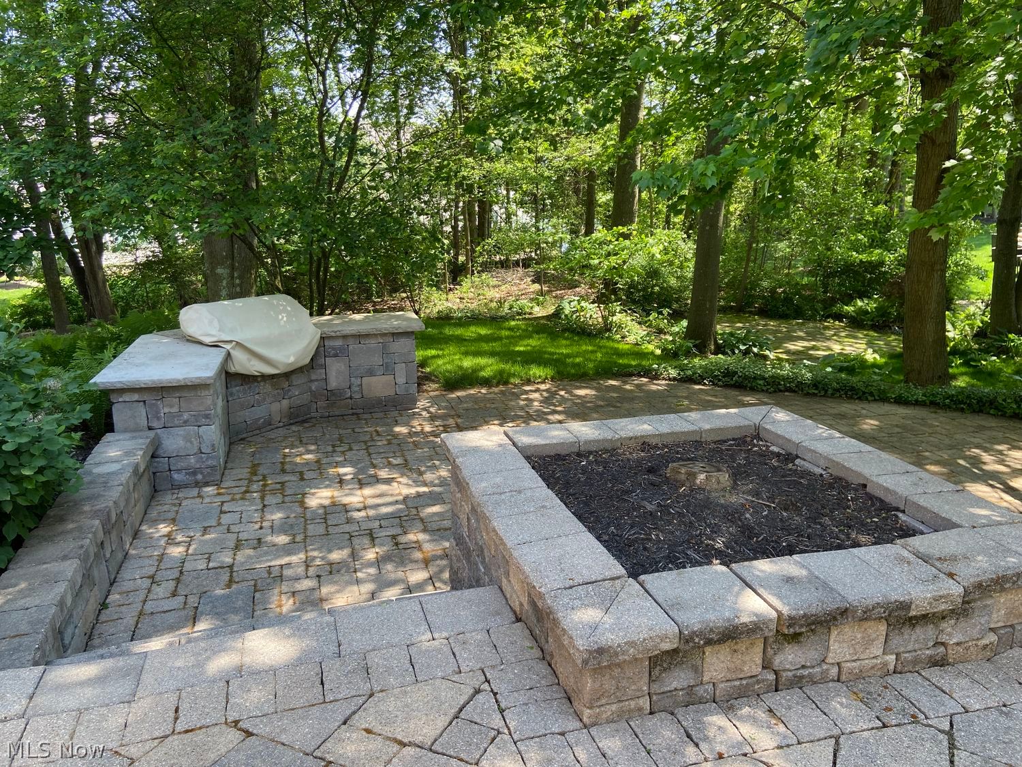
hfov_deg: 67.3
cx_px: 511
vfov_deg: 53.1
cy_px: 384
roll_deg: +0.0
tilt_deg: -13.7
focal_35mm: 26
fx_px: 768
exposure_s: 1/124
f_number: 1.8
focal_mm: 4.25
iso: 32
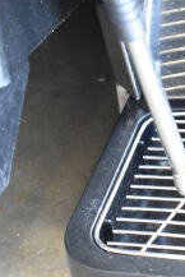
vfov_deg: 20.1
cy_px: 191
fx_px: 777
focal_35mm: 101
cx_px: 337
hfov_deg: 12.4
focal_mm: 24
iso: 3200
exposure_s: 1/40
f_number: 3.8
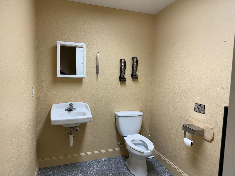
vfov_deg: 56.8
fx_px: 163
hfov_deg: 71.6
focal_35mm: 24
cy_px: 88
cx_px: 118
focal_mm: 6.76
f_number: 1.78
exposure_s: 1/120
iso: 100
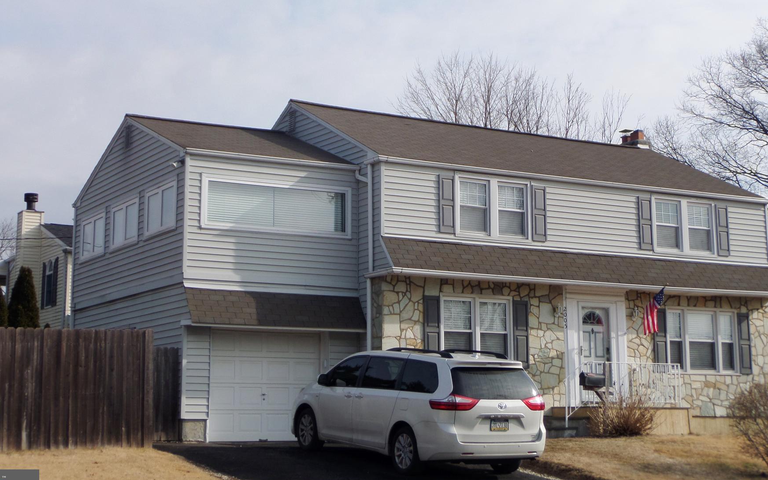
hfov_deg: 31.1
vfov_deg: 19.7
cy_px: 167
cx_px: 380
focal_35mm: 66
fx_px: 1382
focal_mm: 8.7
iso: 100
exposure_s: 1/1000
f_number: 3.8
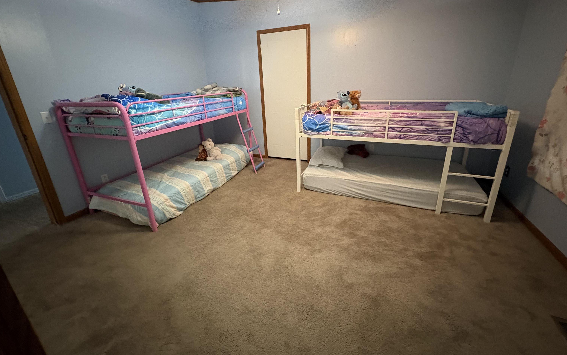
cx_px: 285
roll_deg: +3.5
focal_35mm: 15
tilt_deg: -17.1
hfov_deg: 101.5
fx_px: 232
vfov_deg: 74.4
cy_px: 152
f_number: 2.2
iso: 1000
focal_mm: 2.22
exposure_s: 1/30
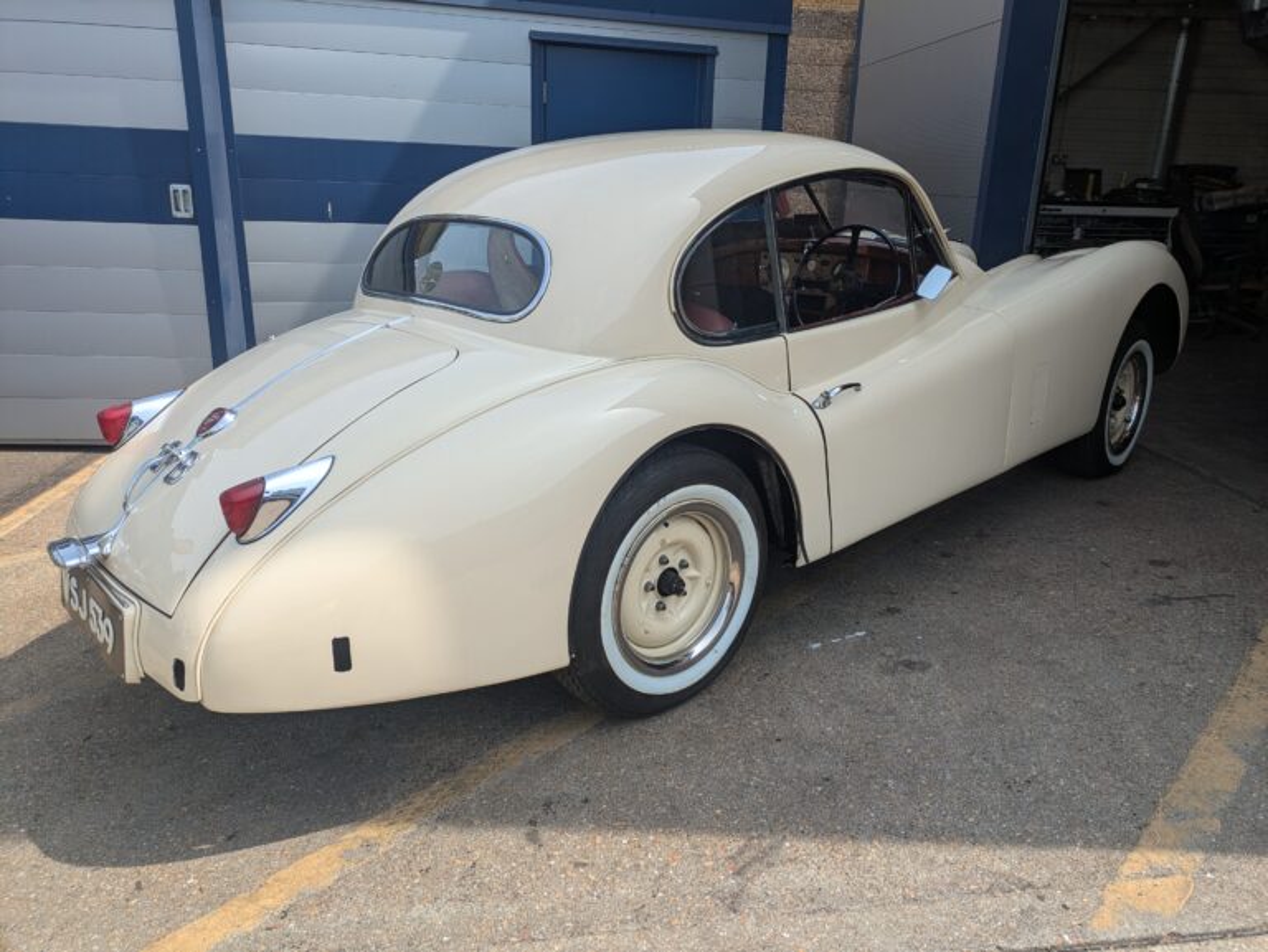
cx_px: 634
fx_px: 916
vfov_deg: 54.9
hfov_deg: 69.4
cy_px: 476
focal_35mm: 25
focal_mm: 5.43
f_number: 1.89
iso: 47
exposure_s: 1/1733
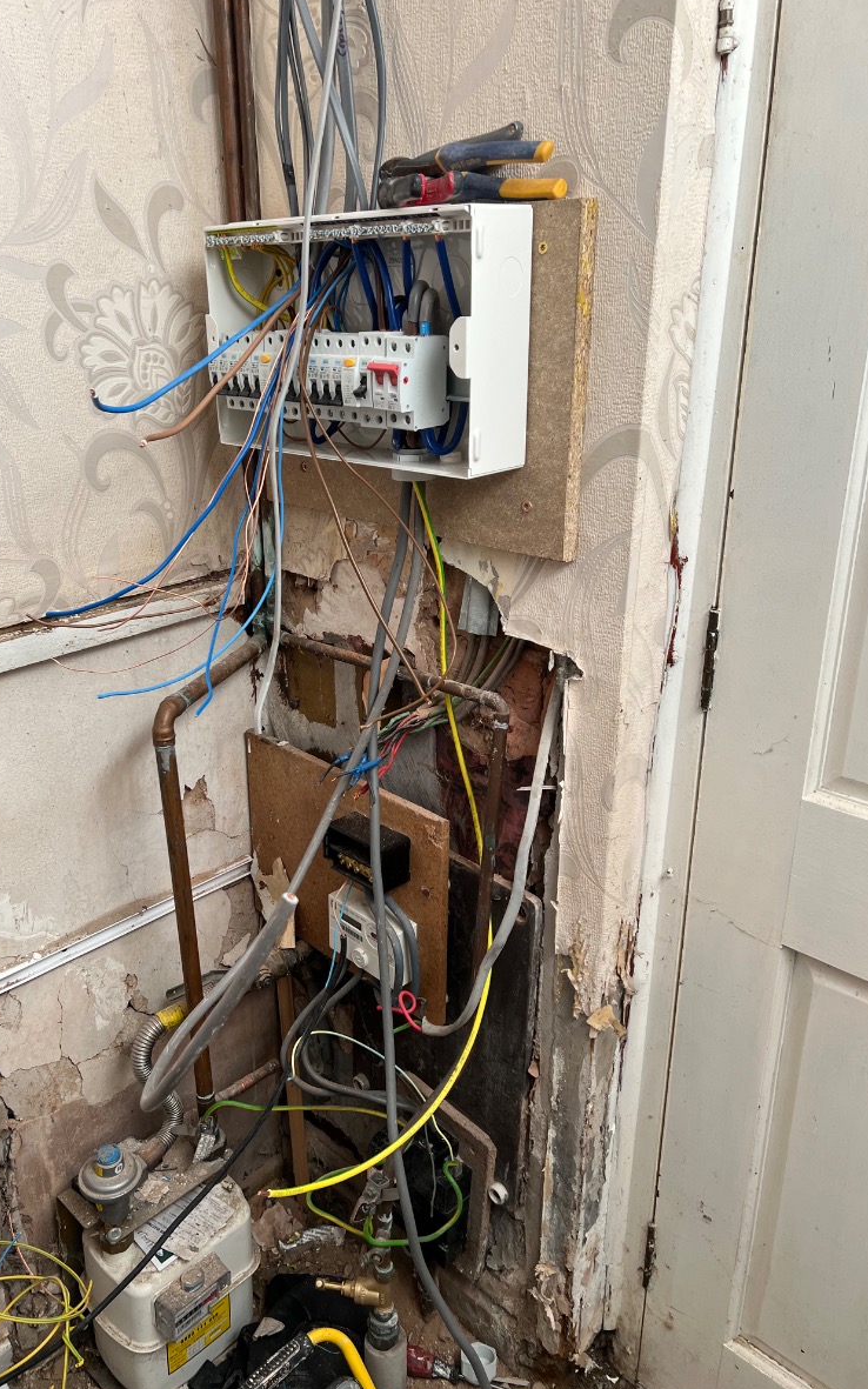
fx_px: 1060
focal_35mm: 28
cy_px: 696
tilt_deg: -17.0
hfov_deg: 44.4
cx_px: 361
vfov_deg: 66.5
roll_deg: +1.3
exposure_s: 1/121
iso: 64
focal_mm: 5.7
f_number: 1.5
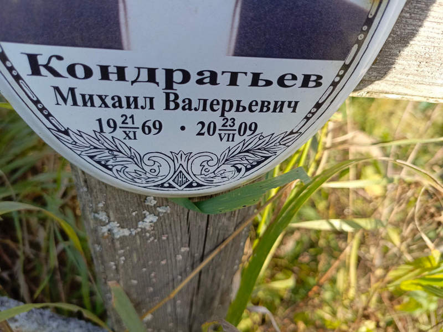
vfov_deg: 54.9
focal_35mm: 25
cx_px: 222
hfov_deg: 69.4
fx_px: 320
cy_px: 166
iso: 112
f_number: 1.69
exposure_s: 1/317
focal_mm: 4.76
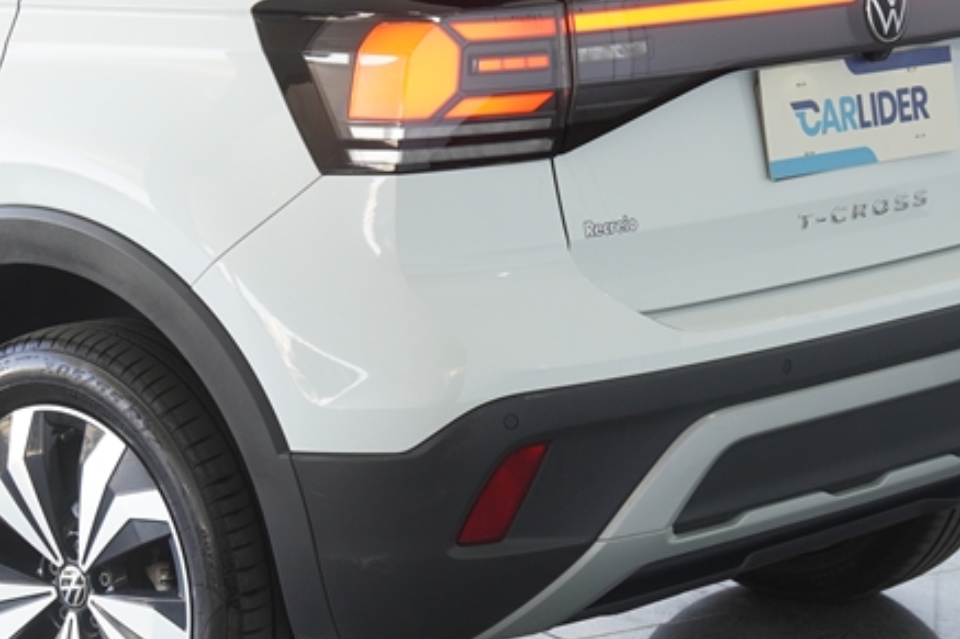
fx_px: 3470
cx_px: 417
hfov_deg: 15.7
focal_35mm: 130
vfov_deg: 10.5
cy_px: 188
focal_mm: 37
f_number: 3.2
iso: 200
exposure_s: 1/80
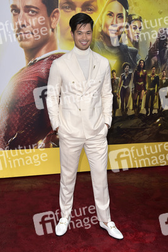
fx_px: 294
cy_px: 126
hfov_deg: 31.9
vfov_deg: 46.4
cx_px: 84
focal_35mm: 42
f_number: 6.3
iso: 320
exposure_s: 1/250
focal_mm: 42
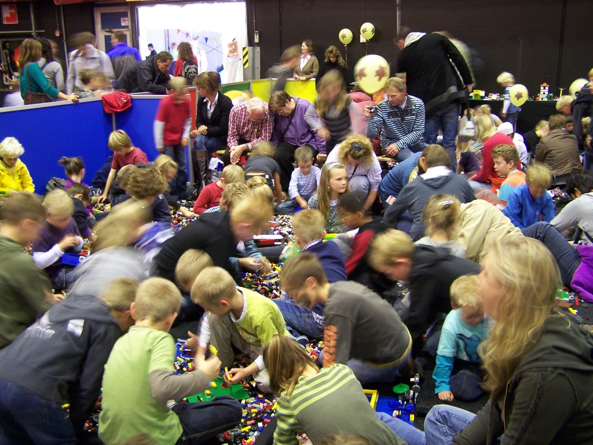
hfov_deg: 49.0
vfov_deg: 37.7
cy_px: 222
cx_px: 296
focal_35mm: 38
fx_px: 651
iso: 80
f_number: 2.8
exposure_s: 1/2
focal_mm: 6.3
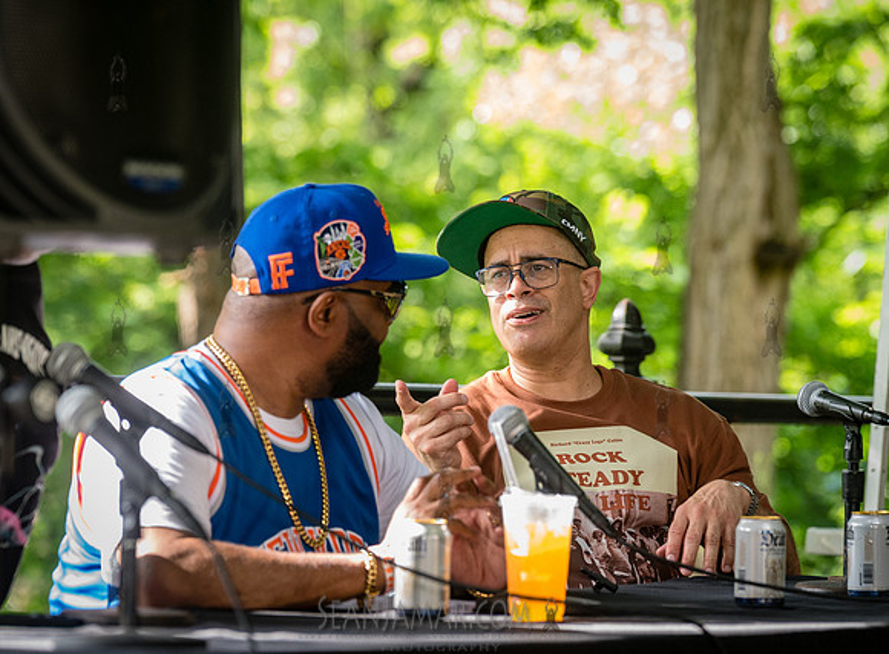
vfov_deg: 8.3
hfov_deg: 11.3
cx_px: 438
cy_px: 297
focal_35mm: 176
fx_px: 4484
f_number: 4
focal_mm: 135
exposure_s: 1/400
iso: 2000
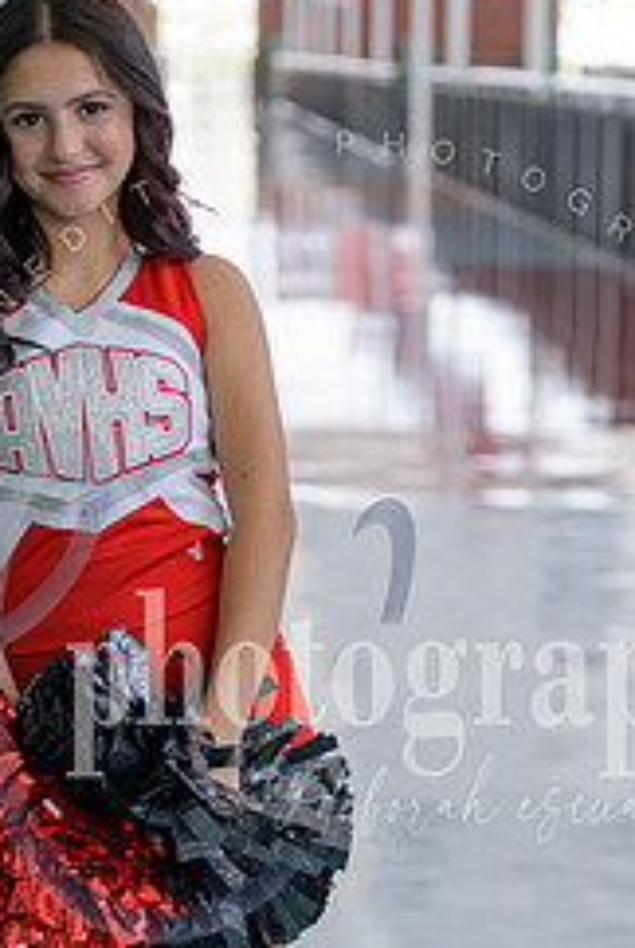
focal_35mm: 130
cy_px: 611
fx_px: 3430
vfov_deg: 15.7
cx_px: 290
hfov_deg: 10.6
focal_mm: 70
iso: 250
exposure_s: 1/125
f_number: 2.8
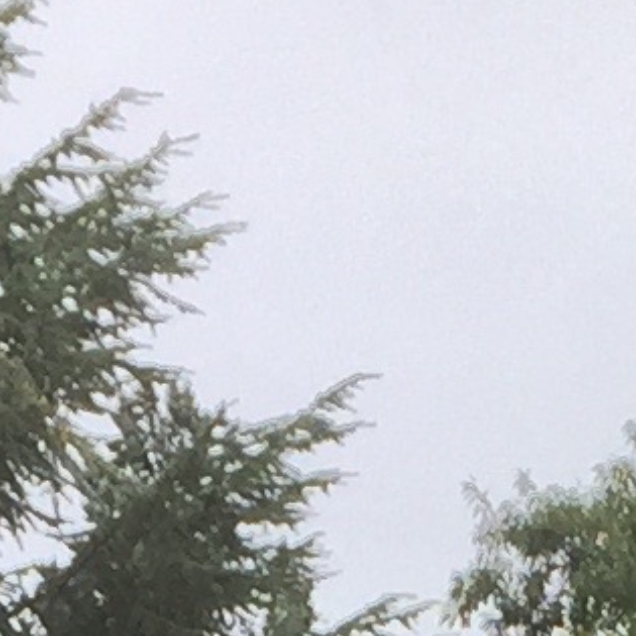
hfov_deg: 6.6
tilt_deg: -7.3
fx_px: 5529
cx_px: 680
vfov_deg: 5.9
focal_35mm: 266
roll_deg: -0.1
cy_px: 2189
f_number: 2.2
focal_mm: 4.15
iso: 32
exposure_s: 1/520
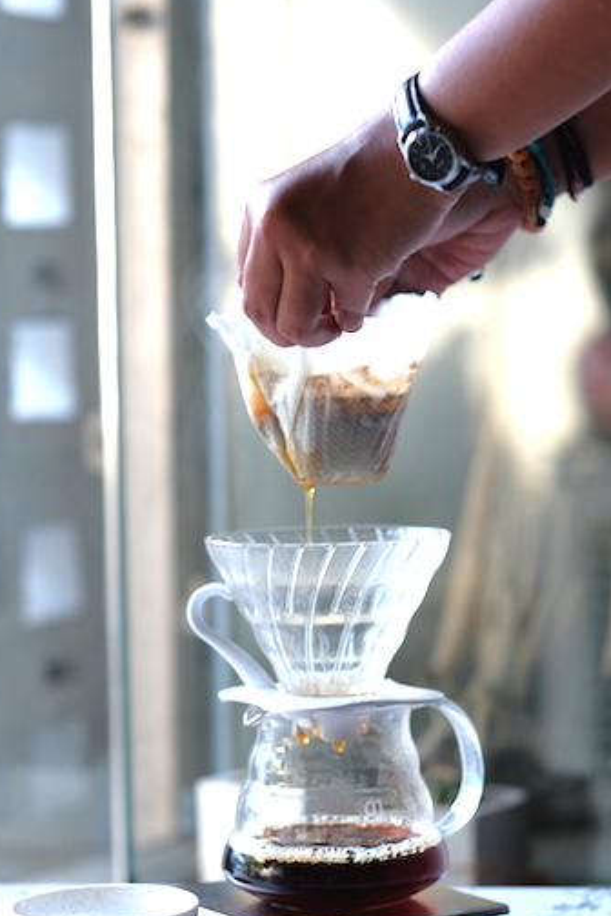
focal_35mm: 100
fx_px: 2546
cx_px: 307
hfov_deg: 13.7
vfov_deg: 20.4
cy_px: 523
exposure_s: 1/100
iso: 800
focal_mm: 56
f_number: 2.5
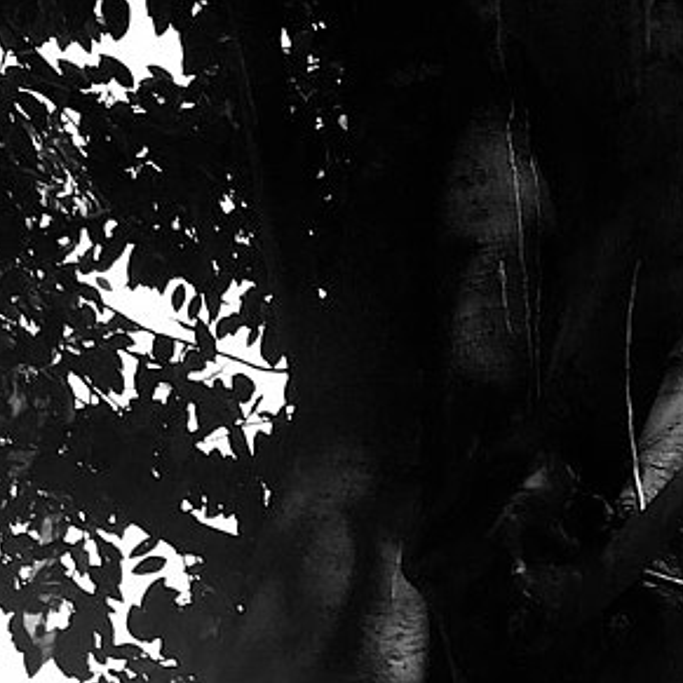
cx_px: 620
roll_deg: +0.9
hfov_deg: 12.3
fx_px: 3148
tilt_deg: +14.9
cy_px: 1044
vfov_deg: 11.8
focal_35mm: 141
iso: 25
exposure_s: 1/102
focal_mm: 4.15
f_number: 2.2
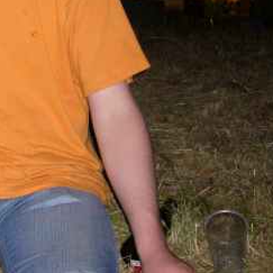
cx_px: -76
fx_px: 794
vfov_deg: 19.2
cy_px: 32
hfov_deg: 18.3
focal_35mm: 89
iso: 160
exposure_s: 1/60
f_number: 2.8
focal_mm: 5.8
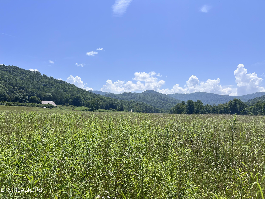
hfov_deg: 67.3
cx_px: 132
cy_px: 100
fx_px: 199
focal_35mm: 26
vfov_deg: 53.1
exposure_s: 1/6211
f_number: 1.5
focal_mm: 5.7
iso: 50
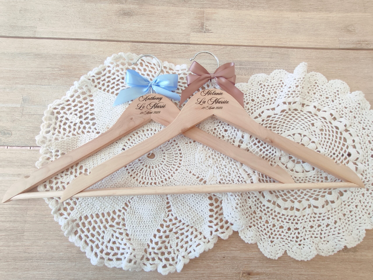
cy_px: 140
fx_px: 173
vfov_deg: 78.2
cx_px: 186
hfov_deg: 94.5
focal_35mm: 16
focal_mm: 1.65
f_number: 2.2
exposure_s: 1/456
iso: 50
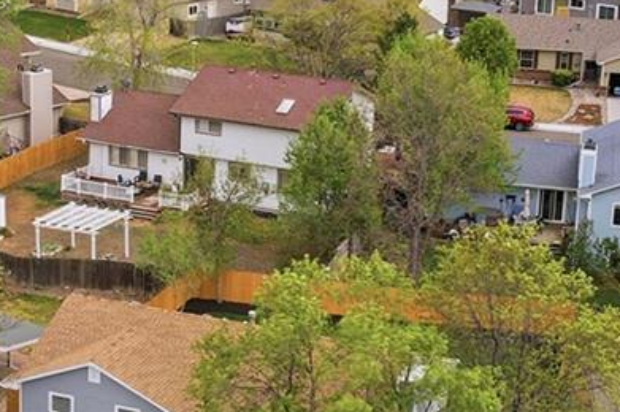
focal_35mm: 90
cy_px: 194
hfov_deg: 22.4
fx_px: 1549
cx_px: 162
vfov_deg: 15.2
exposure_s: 1/100
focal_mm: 8.4
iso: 100
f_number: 2.8
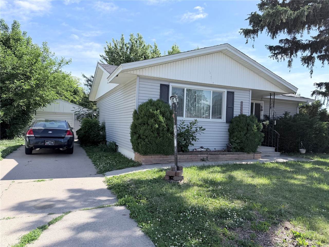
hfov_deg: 71.6
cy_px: 124
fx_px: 228
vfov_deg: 56.8
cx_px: 164
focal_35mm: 24
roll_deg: -1.7
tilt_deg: -0.1
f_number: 1.78
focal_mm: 6.76
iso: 100
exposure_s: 1/3145
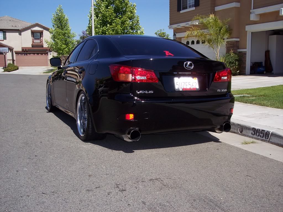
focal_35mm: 39
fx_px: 319
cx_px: 142
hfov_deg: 47.9
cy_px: 106
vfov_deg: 36.8
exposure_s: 1/500
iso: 100
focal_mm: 8
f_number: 5.6
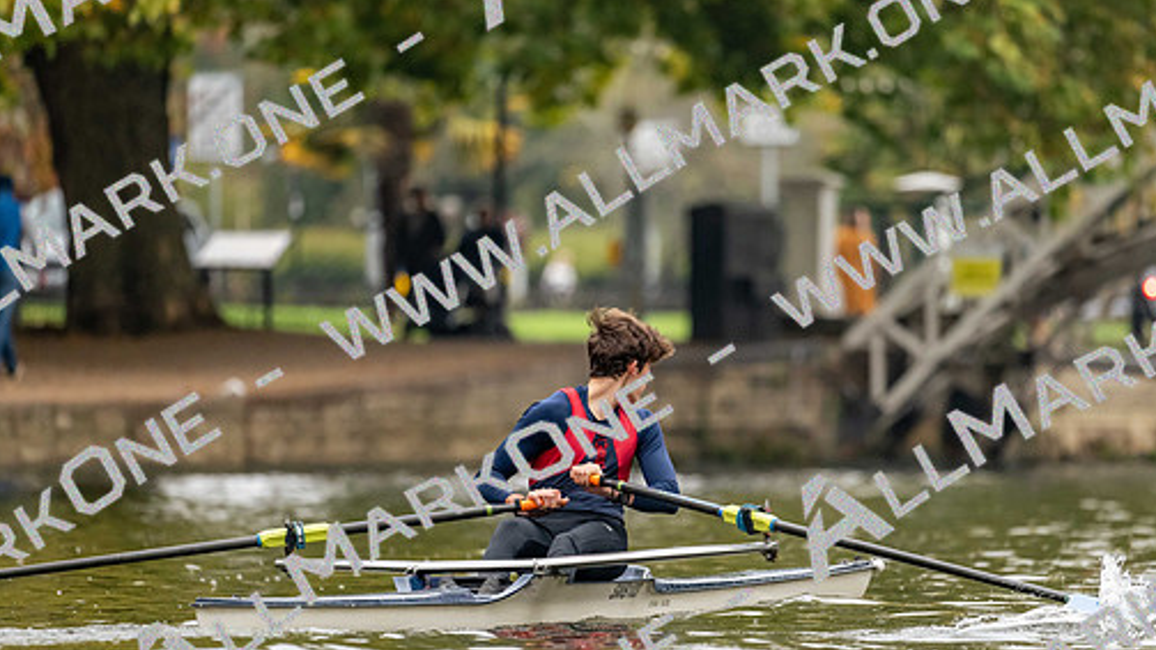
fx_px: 14806
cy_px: 366
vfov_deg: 2.5
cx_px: 604
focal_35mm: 483
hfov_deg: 4.5
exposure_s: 1/2000
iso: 3200
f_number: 4.5
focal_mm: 400
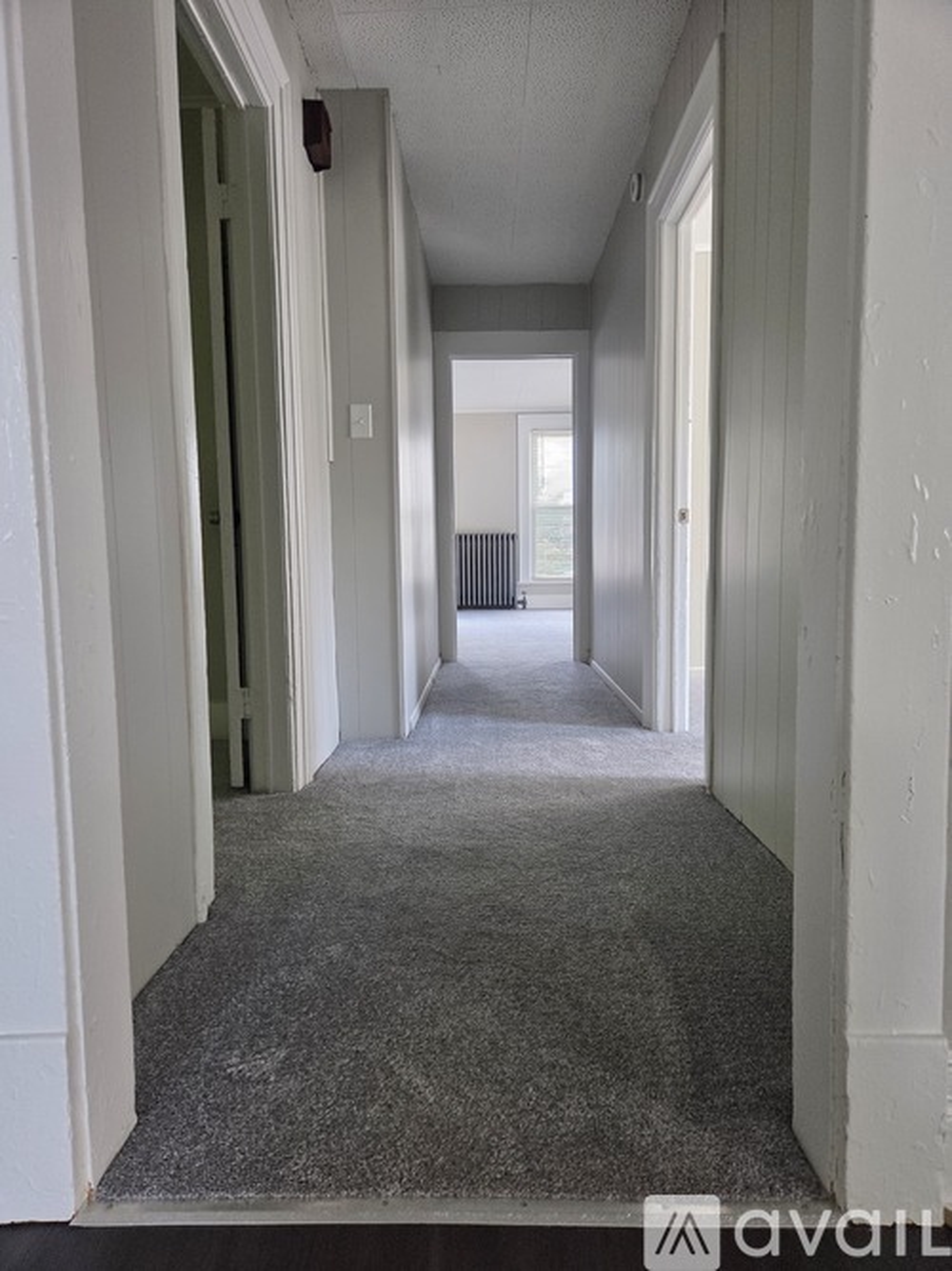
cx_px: 476
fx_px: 844
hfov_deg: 58.9
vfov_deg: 73.9
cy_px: 636
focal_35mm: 23
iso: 200
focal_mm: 5.4
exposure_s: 1/120
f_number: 1.8
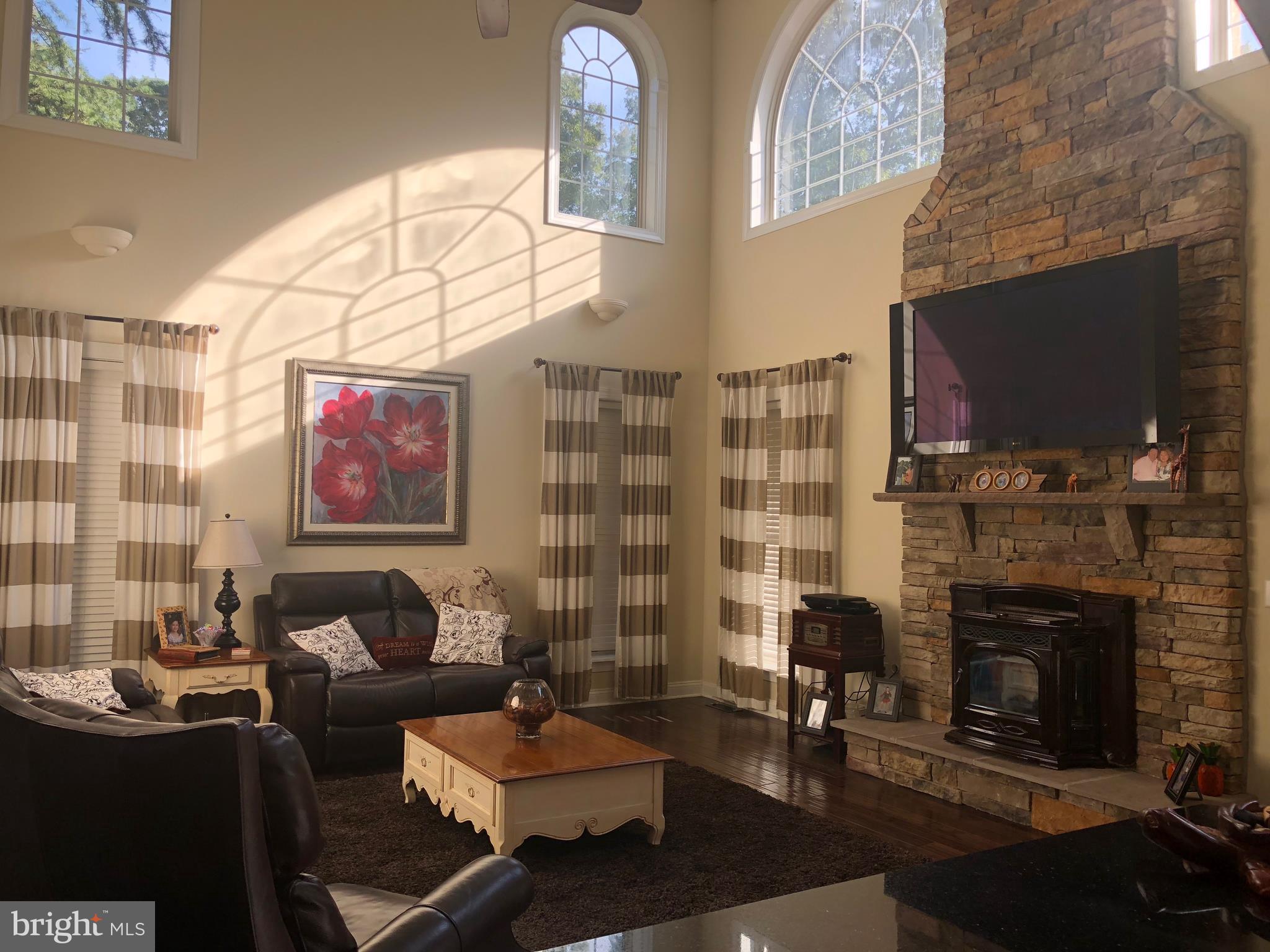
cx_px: 635
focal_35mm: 28
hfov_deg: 63.4
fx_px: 1027
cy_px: 476
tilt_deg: +1.5
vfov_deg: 49.7
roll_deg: -0.4
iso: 20
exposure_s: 1/213
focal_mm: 4
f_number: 1.8
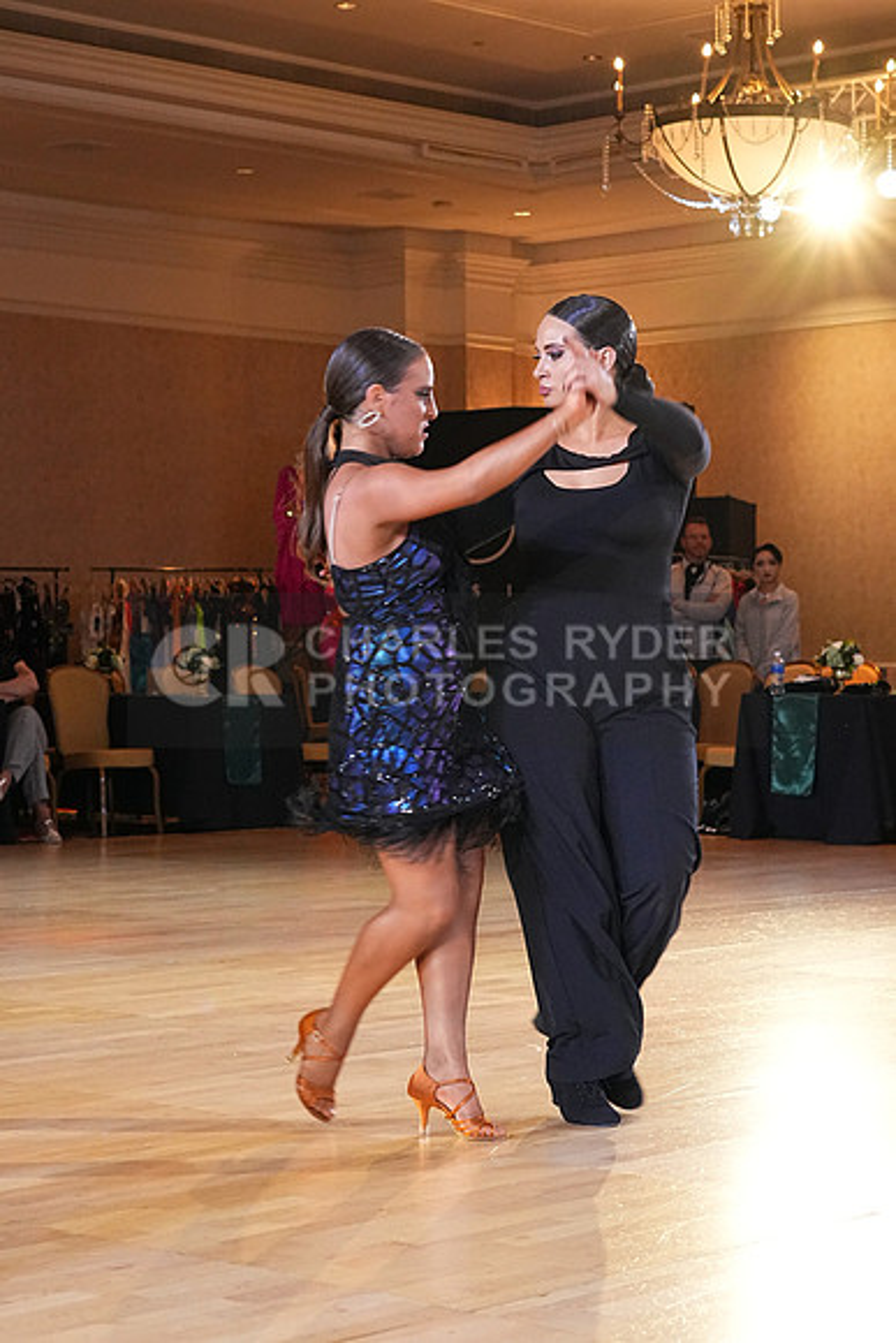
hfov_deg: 18.2
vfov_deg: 27.0
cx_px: 448
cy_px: 672
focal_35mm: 75
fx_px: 2798
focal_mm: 50
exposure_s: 1/200
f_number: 5.6
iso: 5000
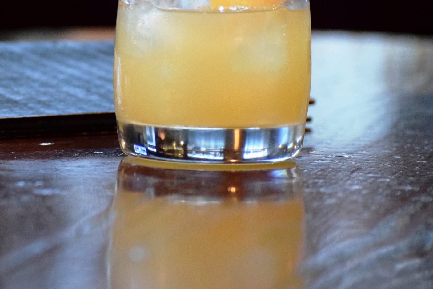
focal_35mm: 192
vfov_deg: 7.2
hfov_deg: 10.7
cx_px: 64
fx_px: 2307
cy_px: 72
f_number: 4.2
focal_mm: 75
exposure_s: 1/100
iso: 3200
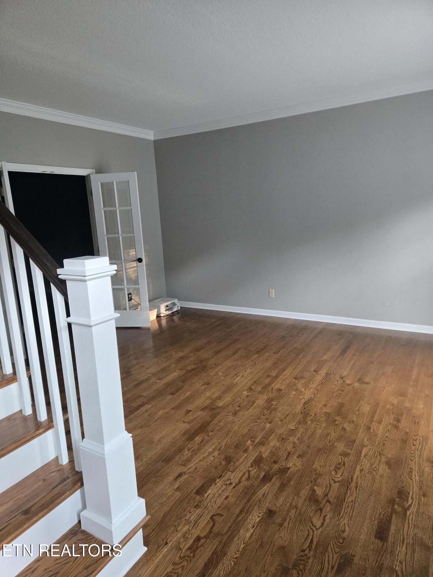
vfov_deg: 73.9
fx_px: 384
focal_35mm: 23
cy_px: 288
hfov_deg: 58.9
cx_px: 216
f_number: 1.8
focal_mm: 5.4
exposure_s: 1/120
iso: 400
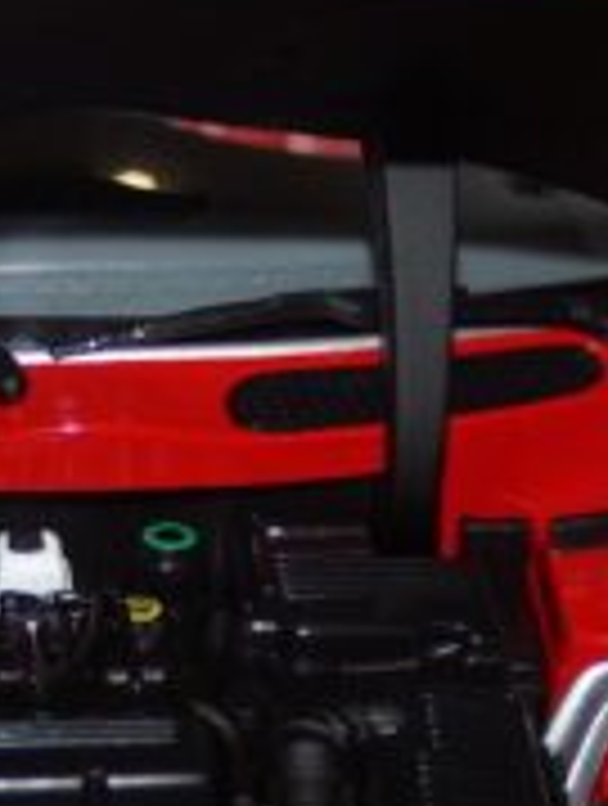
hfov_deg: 11.0
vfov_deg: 14.5
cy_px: 693
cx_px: 162
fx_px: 3150
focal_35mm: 135
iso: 100
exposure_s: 1/100
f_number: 4
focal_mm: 28
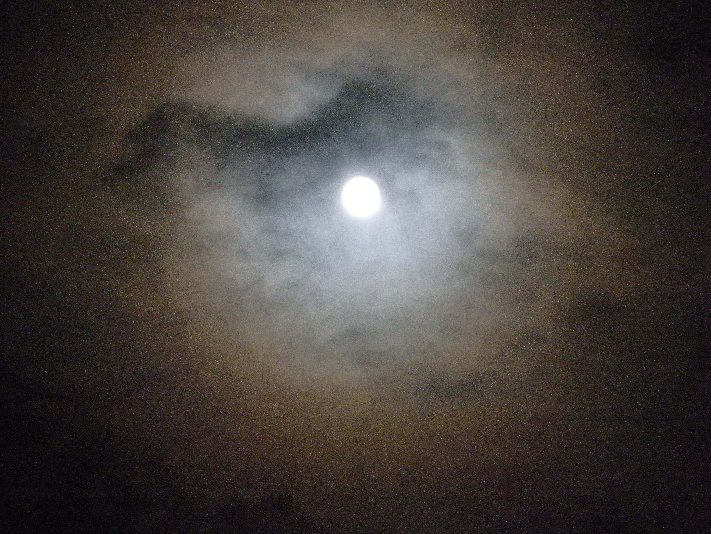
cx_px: 356
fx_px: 3697
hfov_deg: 11.0
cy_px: 267
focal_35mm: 180
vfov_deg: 8.2
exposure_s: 1/2.8
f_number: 5.6
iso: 800
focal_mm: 31.5
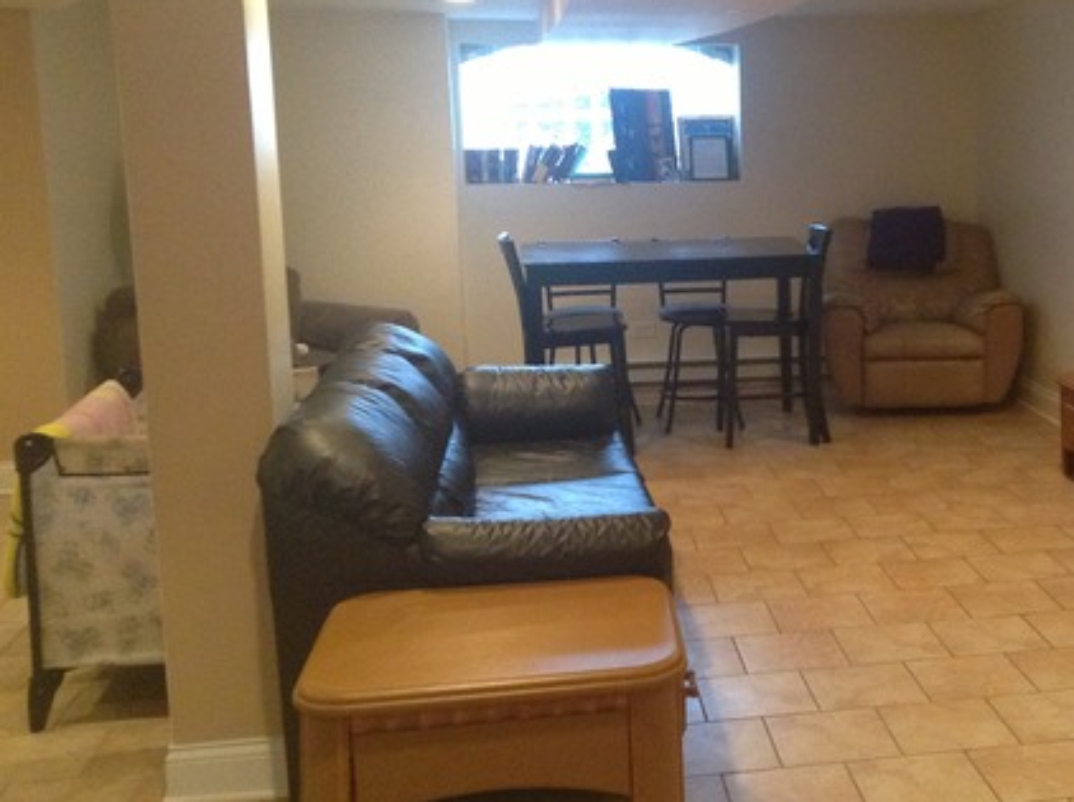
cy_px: 354
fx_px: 1549
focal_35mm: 50
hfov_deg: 37.4
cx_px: 794
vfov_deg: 29.0
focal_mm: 3.3
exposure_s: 1/17
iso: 250
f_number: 2.4
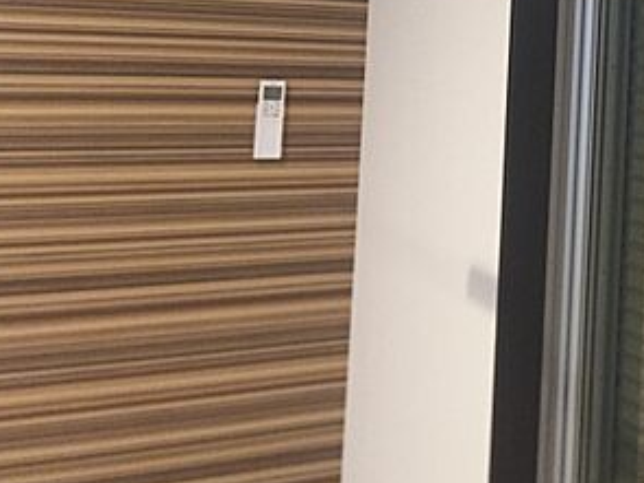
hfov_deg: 29.2
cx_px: 603
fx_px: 1172
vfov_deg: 22.4
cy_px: 2
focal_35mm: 63
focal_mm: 4.15
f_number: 2.2
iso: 250
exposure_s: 1/33
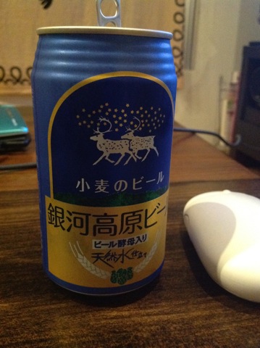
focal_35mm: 35
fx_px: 351
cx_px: 130
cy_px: 174
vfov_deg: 52.7
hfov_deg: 40.6
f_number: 2.4
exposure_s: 1/15
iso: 1000
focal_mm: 4.28
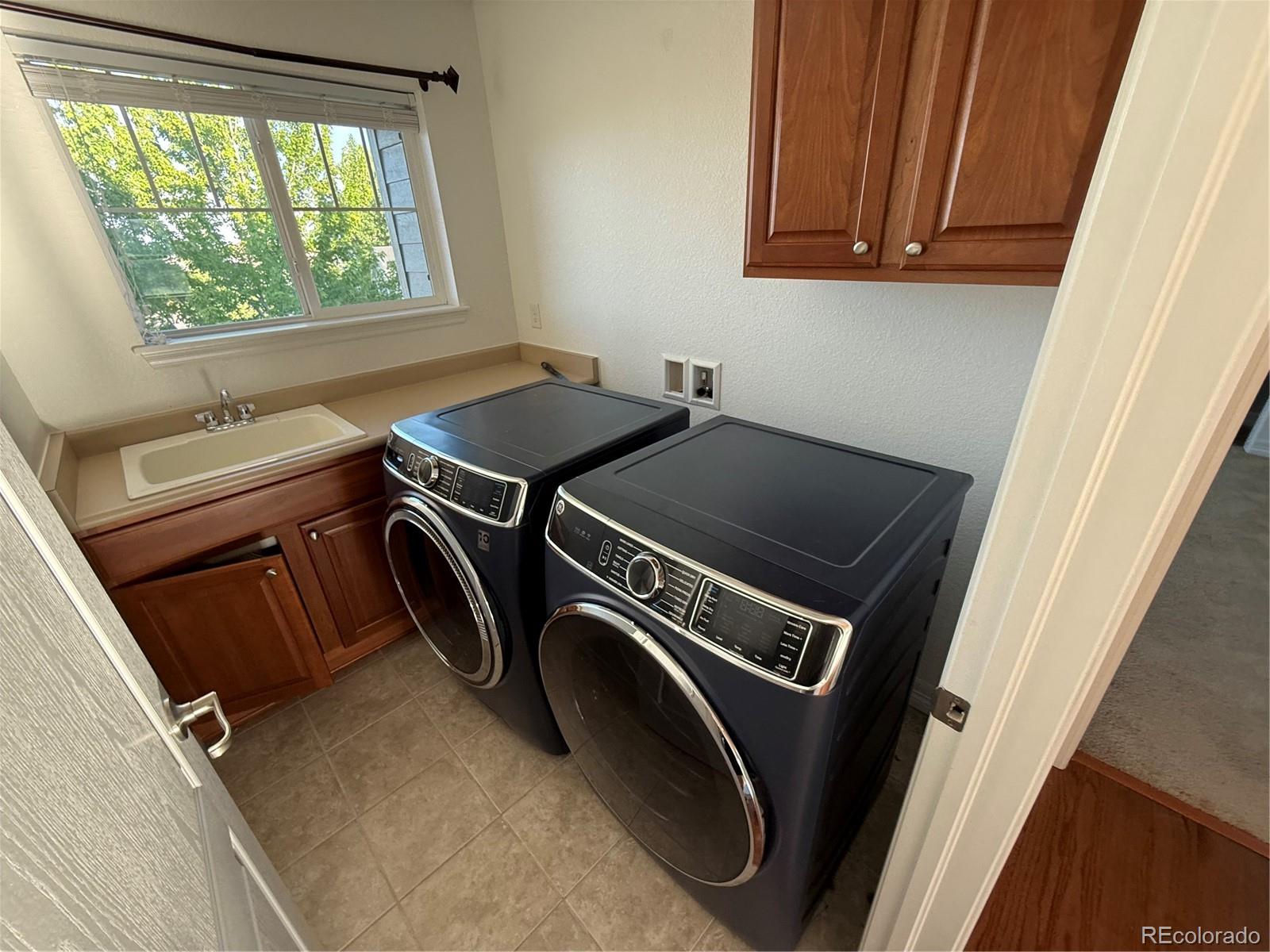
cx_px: 635
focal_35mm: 14
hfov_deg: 102.1
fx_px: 514
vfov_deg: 85.7
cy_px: 476
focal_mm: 2.22
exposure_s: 1/99
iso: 200
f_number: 2.2
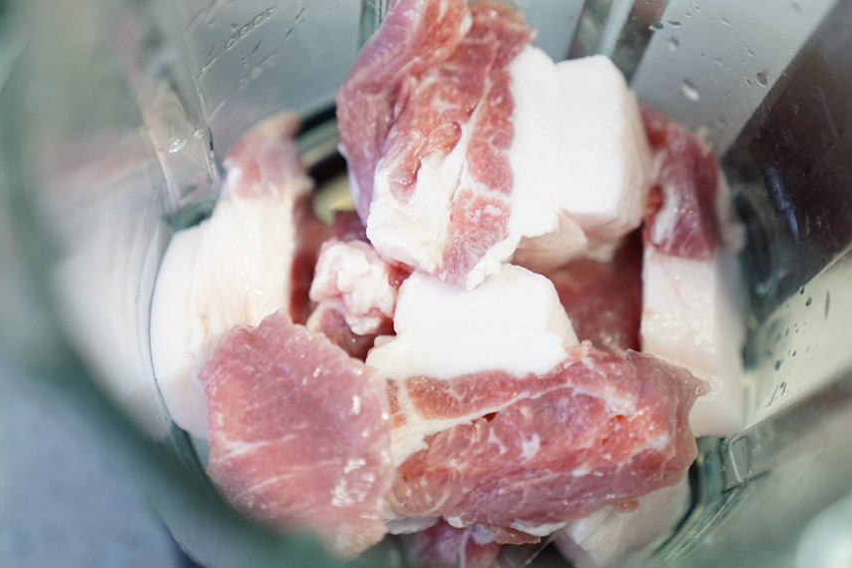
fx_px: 1940
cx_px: 474
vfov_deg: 16.6
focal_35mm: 82
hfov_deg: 24.8
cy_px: 277
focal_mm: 70
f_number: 2.8
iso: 3200
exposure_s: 1/320
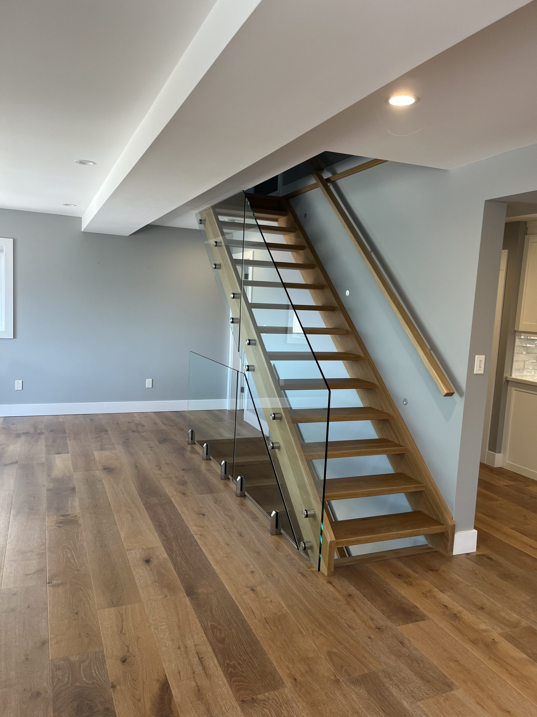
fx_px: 538
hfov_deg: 53.1
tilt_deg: -6.2
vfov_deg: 67.3
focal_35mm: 26
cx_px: 268
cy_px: 358
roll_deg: -1.5
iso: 80
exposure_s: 1/60
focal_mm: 5.1
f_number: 1.6
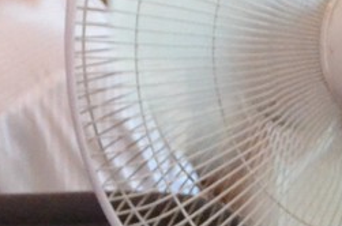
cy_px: 350
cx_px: 267
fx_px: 9256
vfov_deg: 1.4
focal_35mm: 977
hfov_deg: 2.1
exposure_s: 1/400
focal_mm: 85
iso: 4000
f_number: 7.1
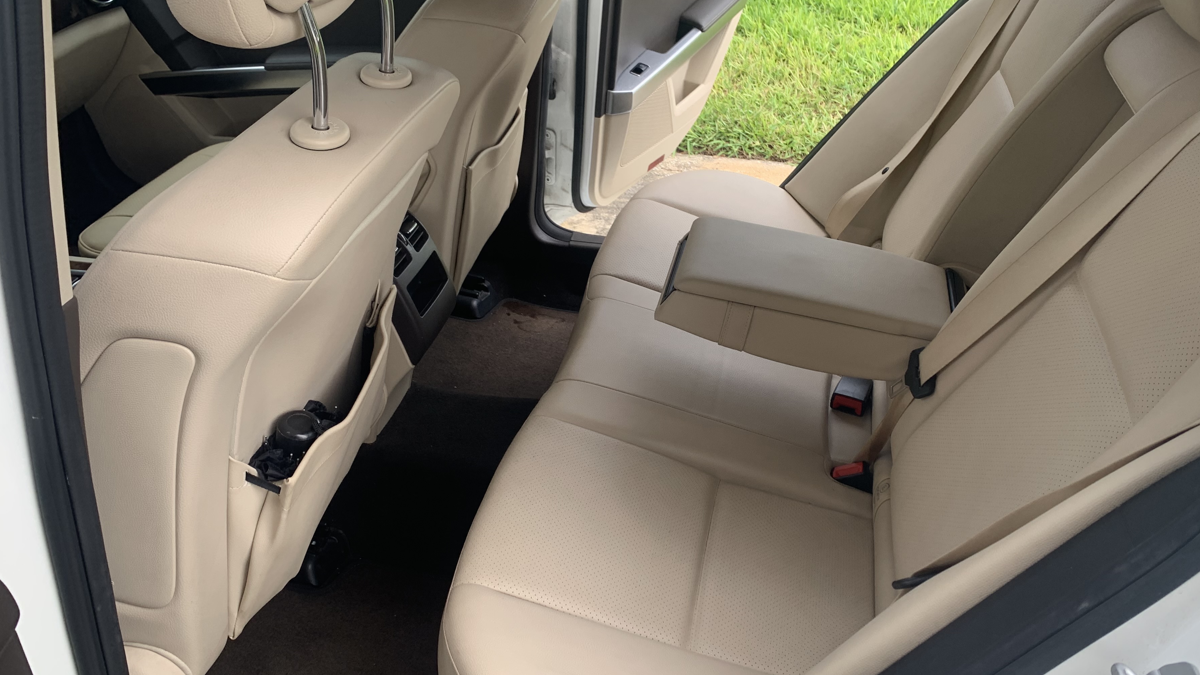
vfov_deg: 36.7
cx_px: 660
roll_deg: -1.8
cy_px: 341
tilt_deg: -32.6
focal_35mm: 32
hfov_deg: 60.9
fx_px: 1018
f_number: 1.8
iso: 32
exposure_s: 1/122
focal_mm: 4.25
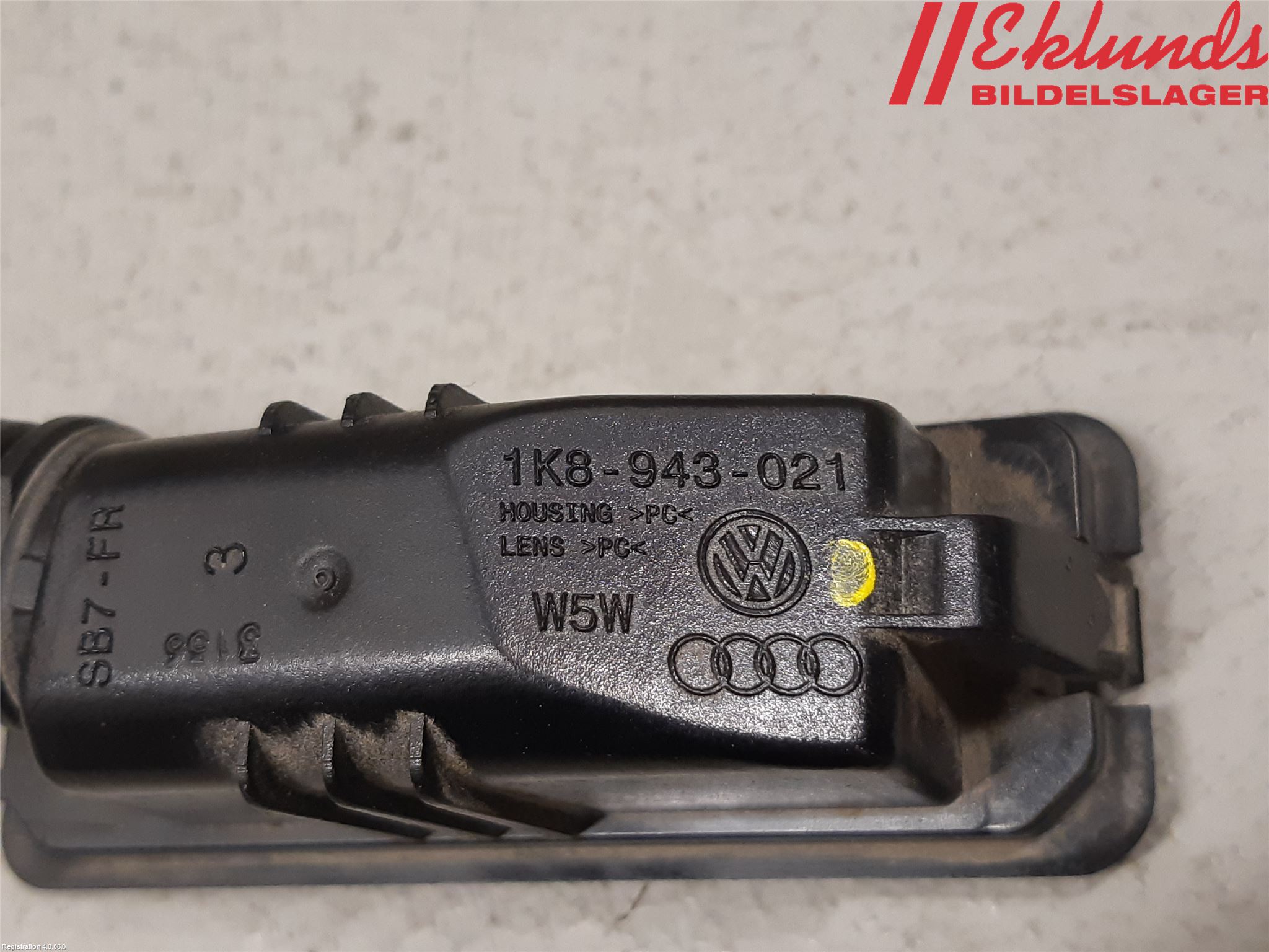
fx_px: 953
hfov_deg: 67.3
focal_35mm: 26
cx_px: 634
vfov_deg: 53.1
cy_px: 476
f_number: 1.7
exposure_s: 1/50
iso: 160
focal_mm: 3.93
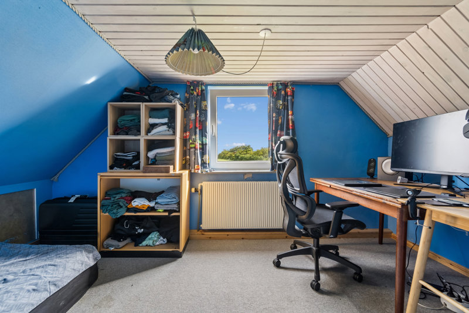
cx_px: 234
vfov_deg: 77.3
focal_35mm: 15
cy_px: 156
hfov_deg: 100.4
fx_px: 195
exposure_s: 1/6
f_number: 8
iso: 200
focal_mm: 10
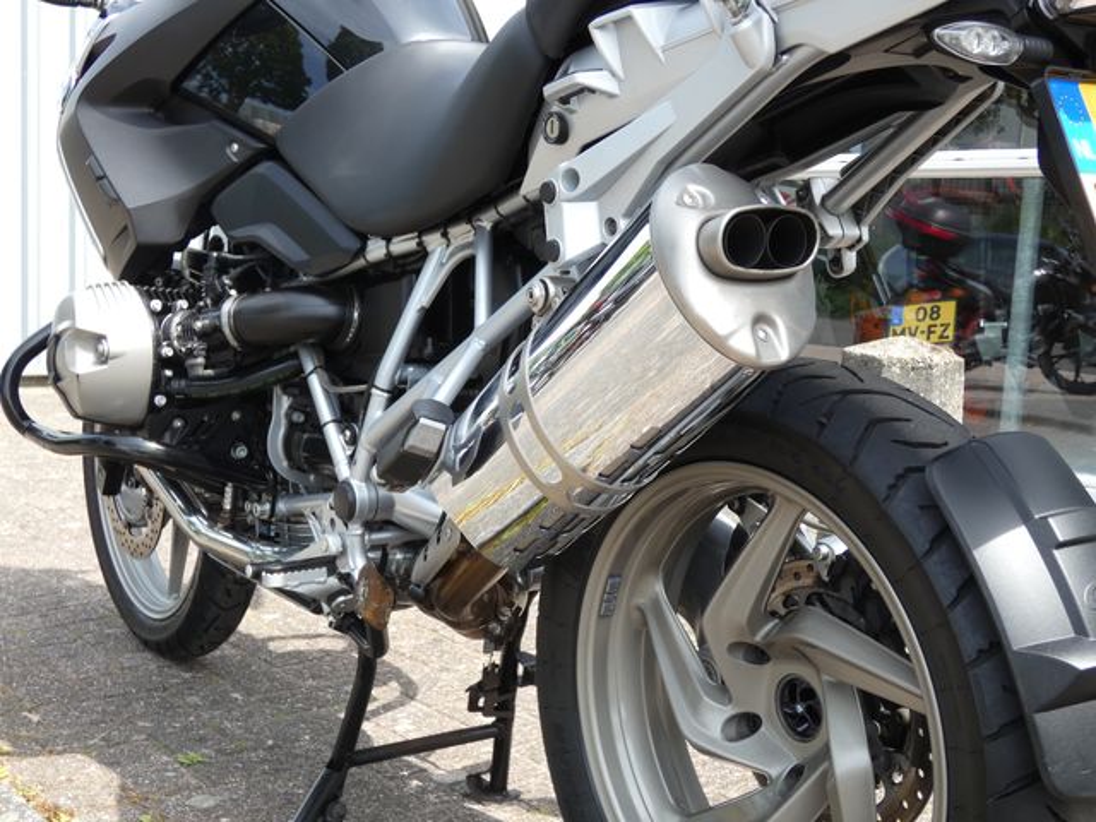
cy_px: 411
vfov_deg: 31.5
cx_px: 548
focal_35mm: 46
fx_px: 1456
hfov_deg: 41.2
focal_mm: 8.2
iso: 80
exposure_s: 1/160
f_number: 3.8
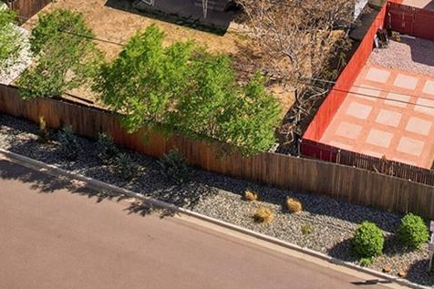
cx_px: 196
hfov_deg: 27.3
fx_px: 892
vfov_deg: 16.6
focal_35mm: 74
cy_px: -157
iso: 100
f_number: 2.8
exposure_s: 1/160
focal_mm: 8.4
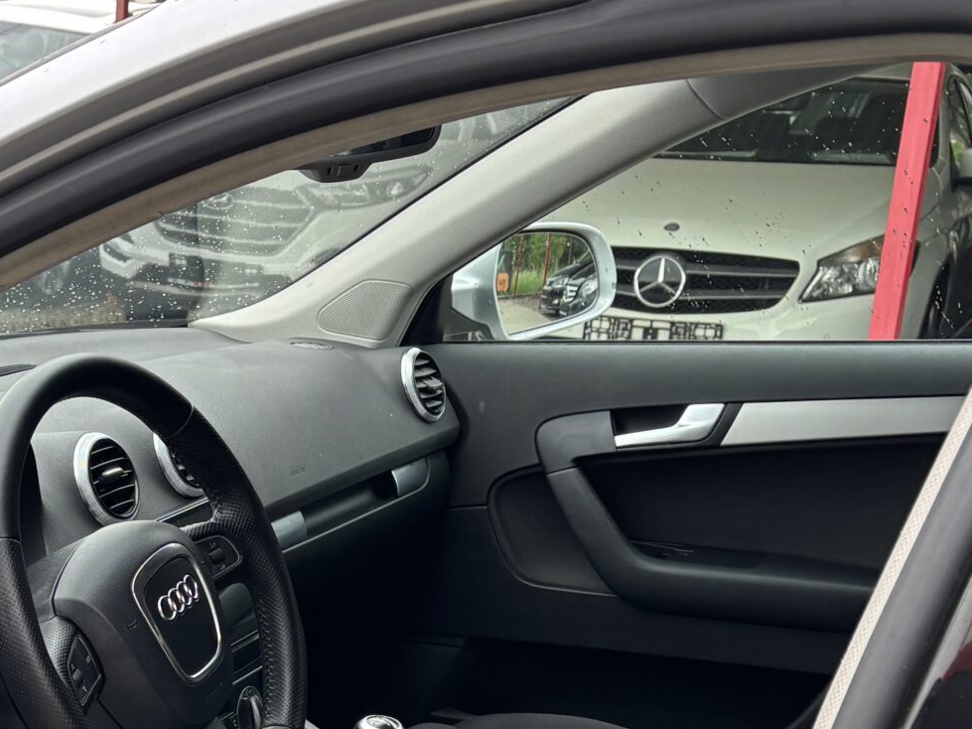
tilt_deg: -16.2
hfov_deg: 27.5
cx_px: 90
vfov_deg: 20.4
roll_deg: -2.9
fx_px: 1909
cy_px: 846
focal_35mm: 68
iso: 80
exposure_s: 1/121
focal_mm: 5.96
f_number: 1.6
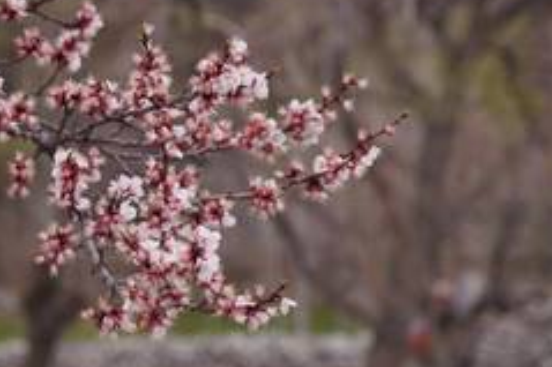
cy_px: 113
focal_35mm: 211
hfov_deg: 9.7
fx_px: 3233
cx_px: 99
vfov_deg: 6.5
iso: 100
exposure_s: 1/320
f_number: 2.8
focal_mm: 70
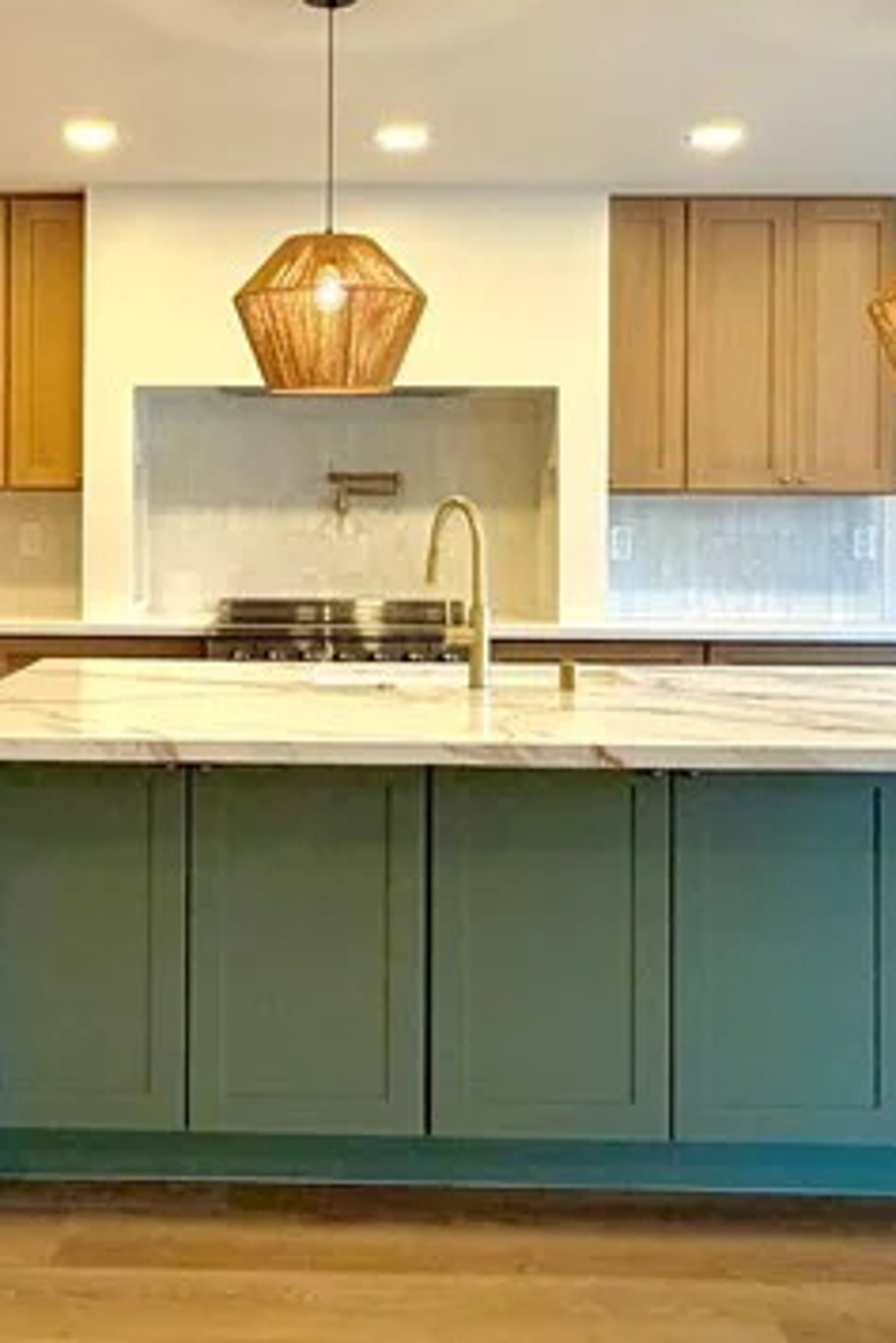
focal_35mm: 42
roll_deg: +0.6
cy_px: 499
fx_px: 1566
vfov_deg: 46.0
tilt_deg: +0.3
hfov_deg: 31.6
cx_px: 287
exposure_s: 1/120
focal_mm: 2.22
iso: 250
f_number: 2.2
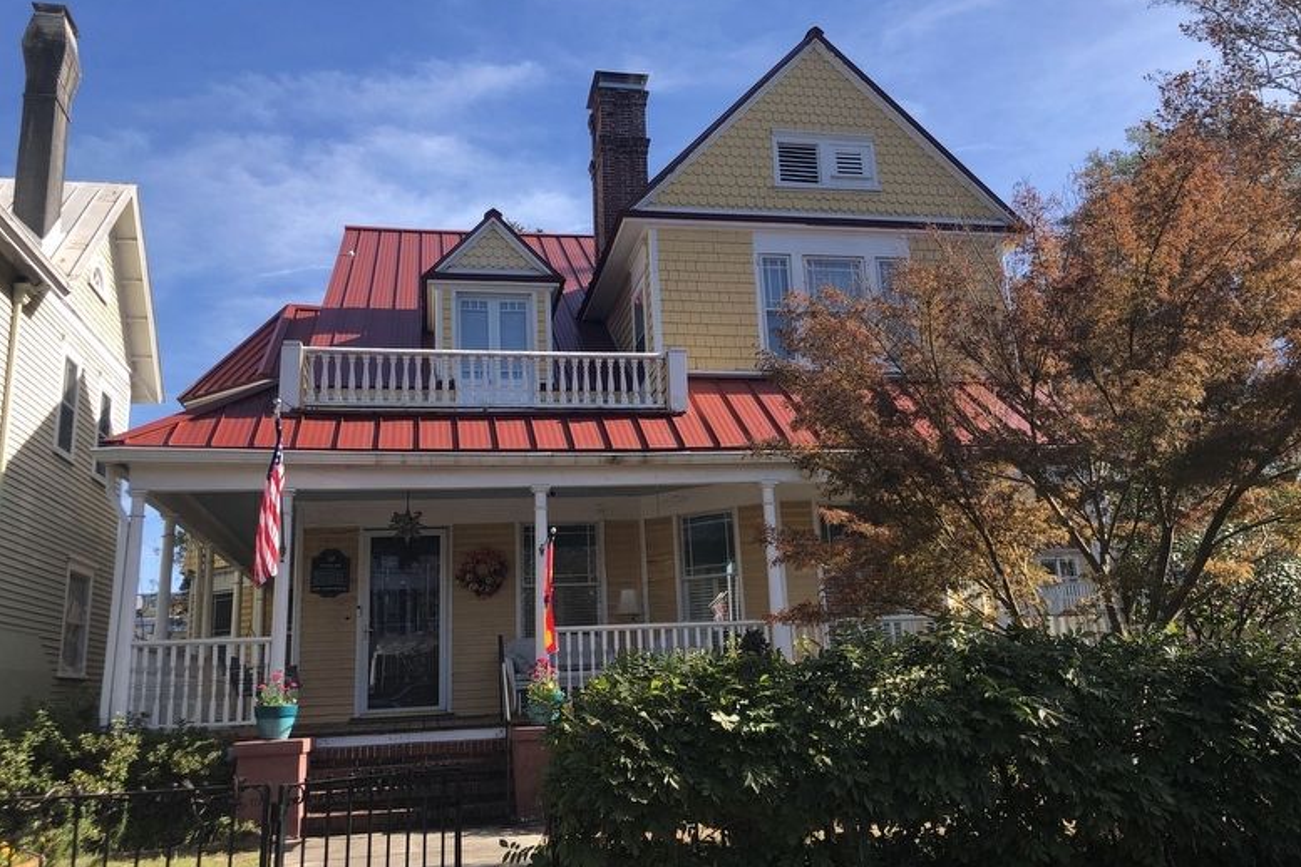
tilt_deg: +16.2
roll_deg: +3.3
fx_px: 1084
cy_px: 410
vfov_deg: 43.6
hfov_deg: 61.9
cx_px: 641
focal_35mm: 30
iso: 20
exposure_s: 1/952
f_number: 1.8
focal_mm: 4
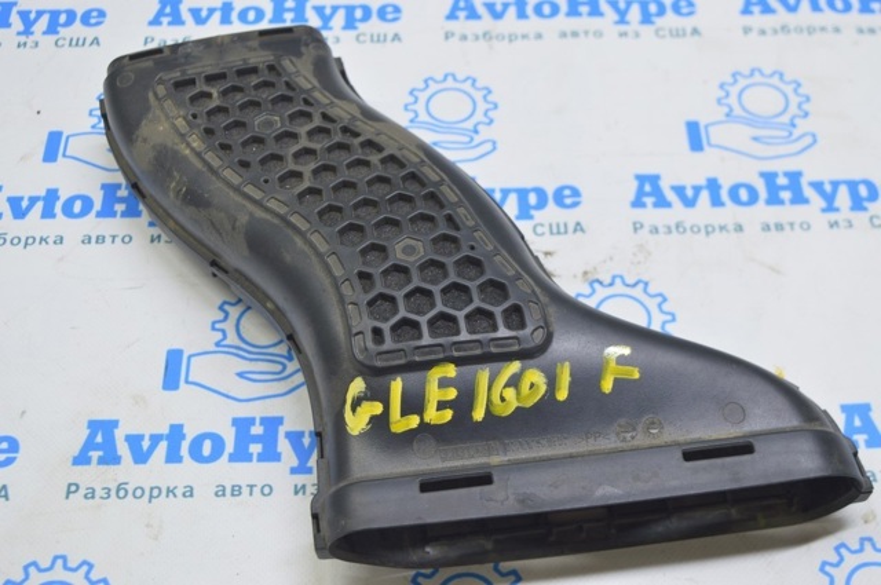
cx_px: 440
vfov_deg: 25.7
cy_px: 292
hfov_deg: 37.9
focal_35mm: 52
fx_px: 1283
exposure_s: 1/20
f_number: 5.6
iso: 400
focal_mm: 35
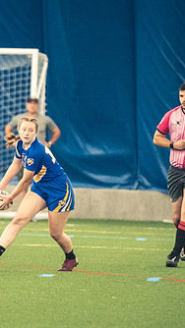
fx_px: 4759
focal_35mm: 546
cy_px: 185
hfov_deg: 2.2
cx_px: 11
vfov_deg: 4.0
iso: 12800
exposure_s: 1/500
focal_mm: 200
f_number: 2.8
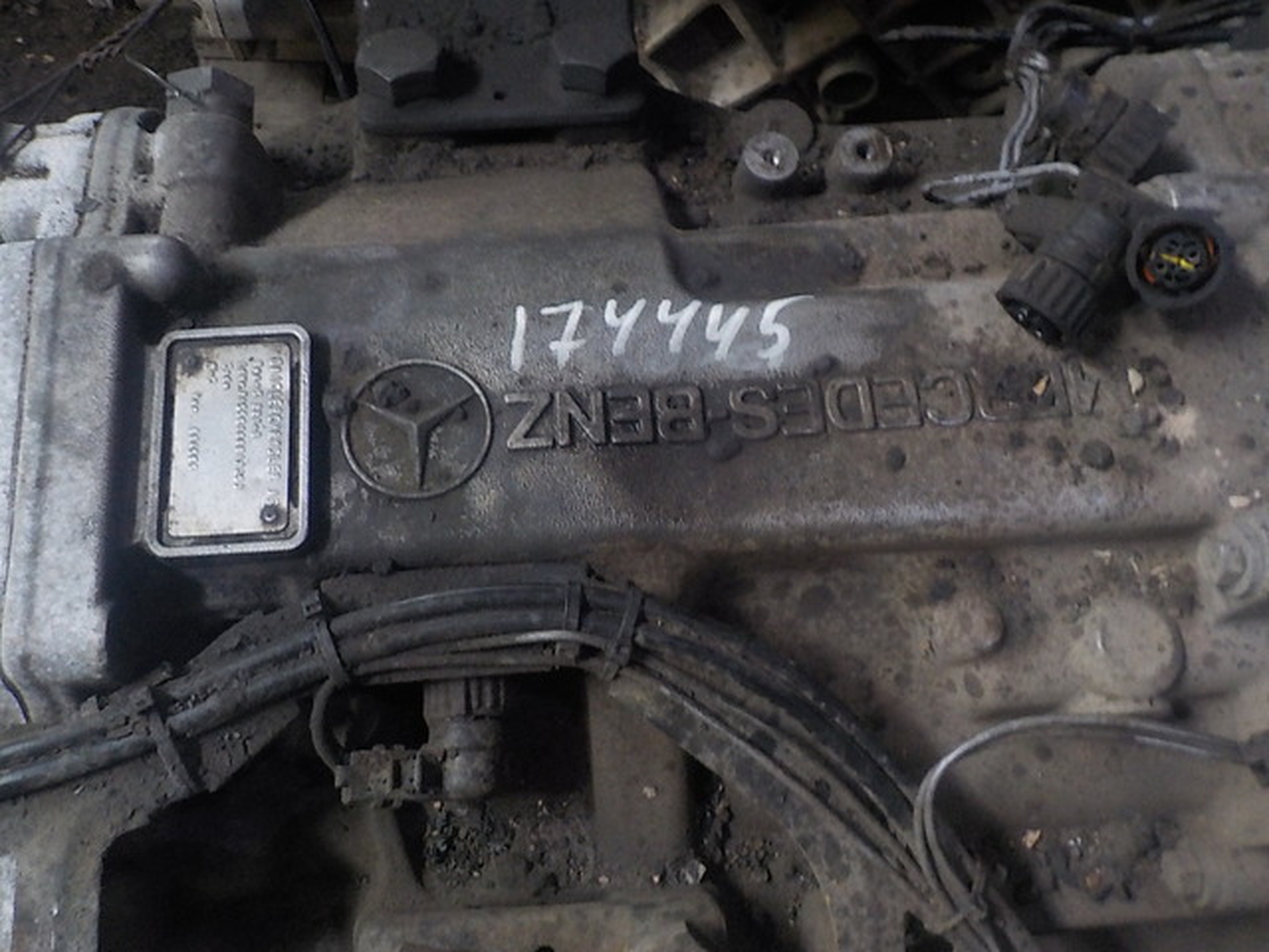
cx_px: 634
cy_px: 476
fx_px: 1100
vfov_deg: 46.8
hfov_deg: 60.0
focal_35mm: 30
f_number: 3.3
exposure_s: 1/15
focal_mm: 4.1
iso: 400
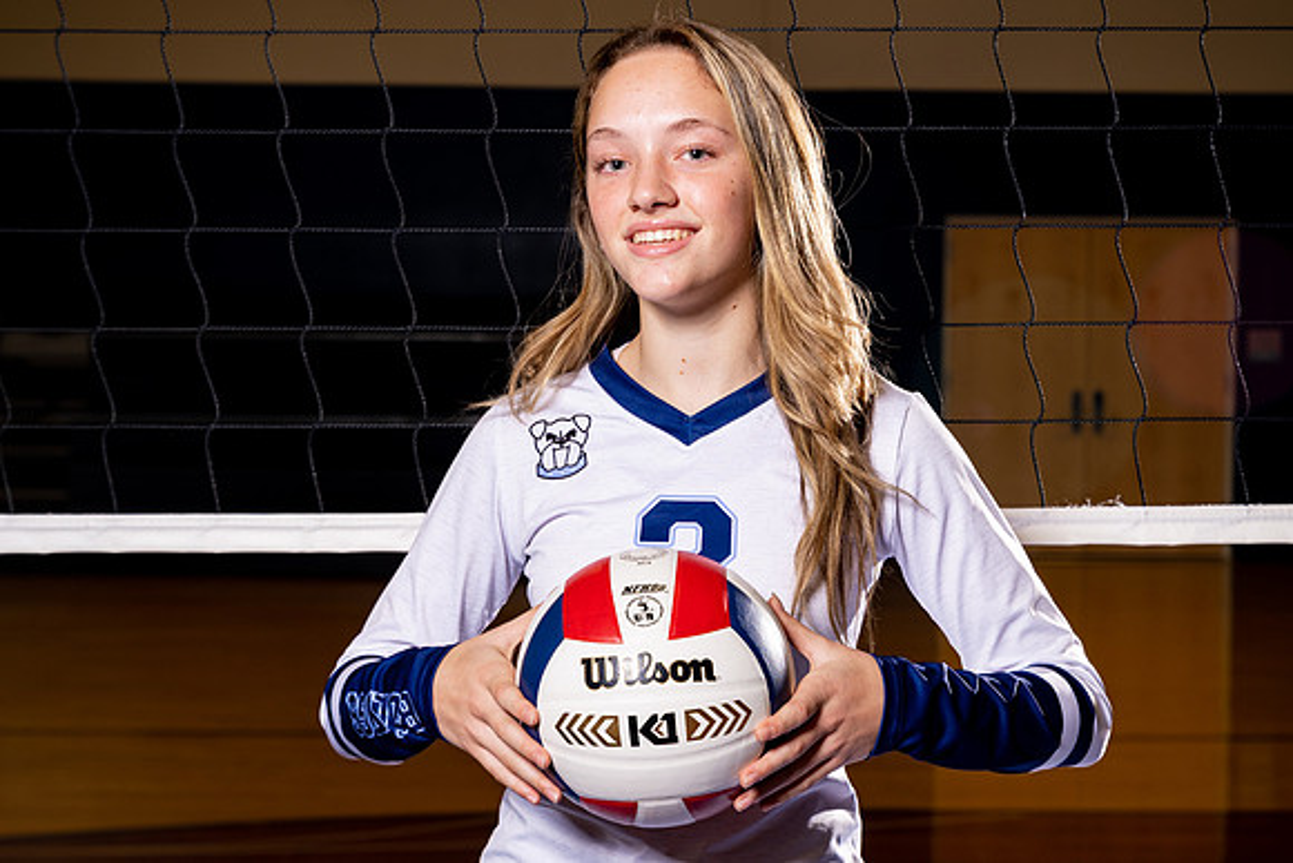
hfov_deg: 25.6
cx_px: 703
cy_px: 507
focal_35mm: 79
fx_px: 2843
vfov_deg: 17.2
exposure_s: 1/125
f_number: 5.6
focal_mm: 63
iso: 250
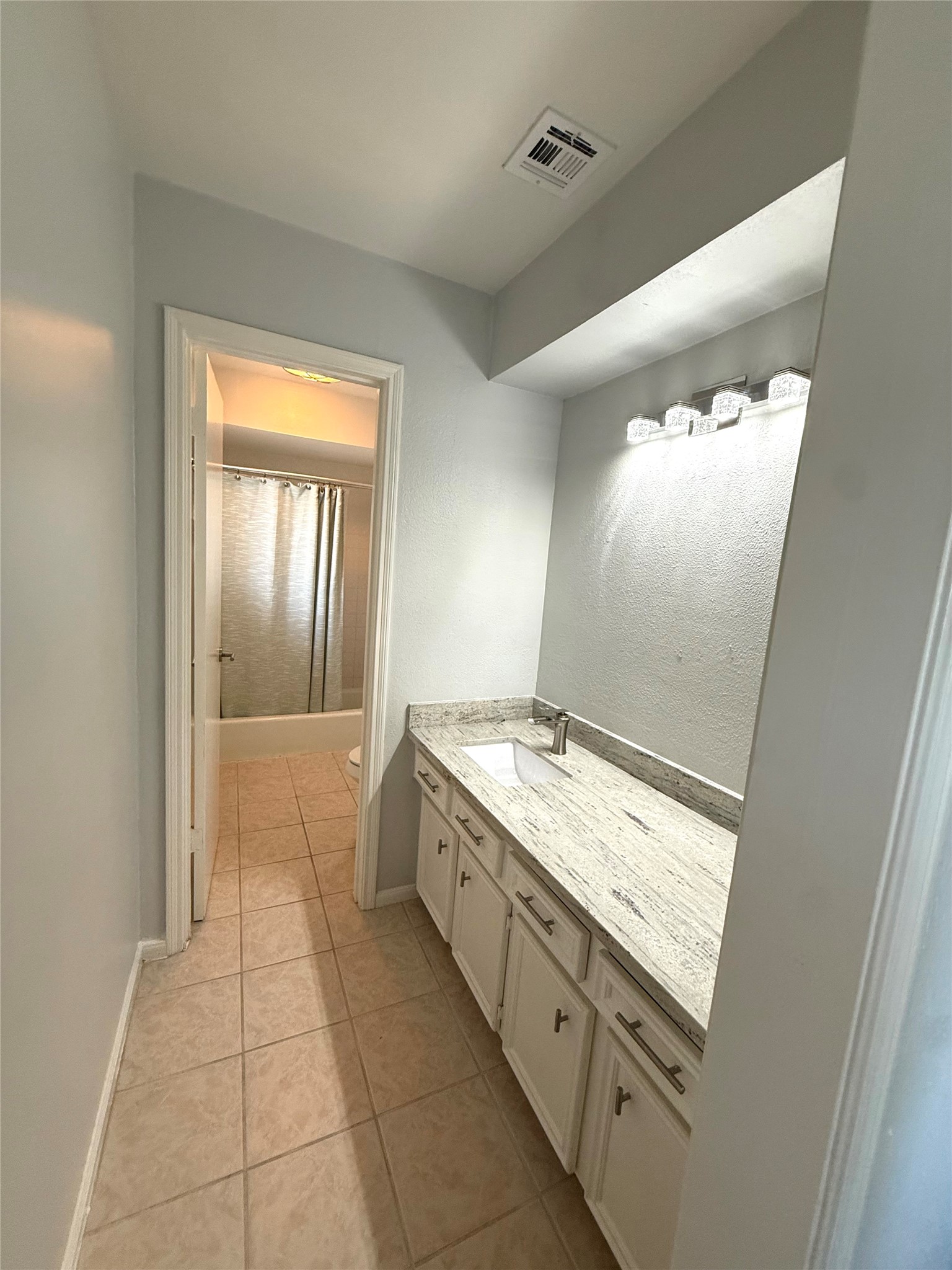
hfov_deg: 85.7
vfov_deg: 102.1
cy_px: 635
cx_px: 476
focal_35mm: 14
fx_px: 513
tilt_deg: -6.2
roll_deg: -3.3
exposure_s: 1/120
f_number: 2.2
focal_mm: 2.22
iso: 200
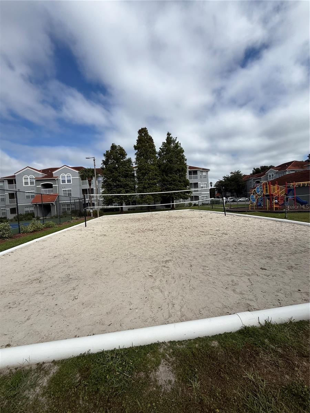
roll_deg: +6.3
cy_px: 206
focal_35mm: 14
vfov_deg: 102.1
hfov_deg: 85.7
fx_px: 167
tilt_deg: +2.5
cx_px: 155
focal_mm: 2.22
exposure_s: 1/3289
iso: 50
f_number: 2.2
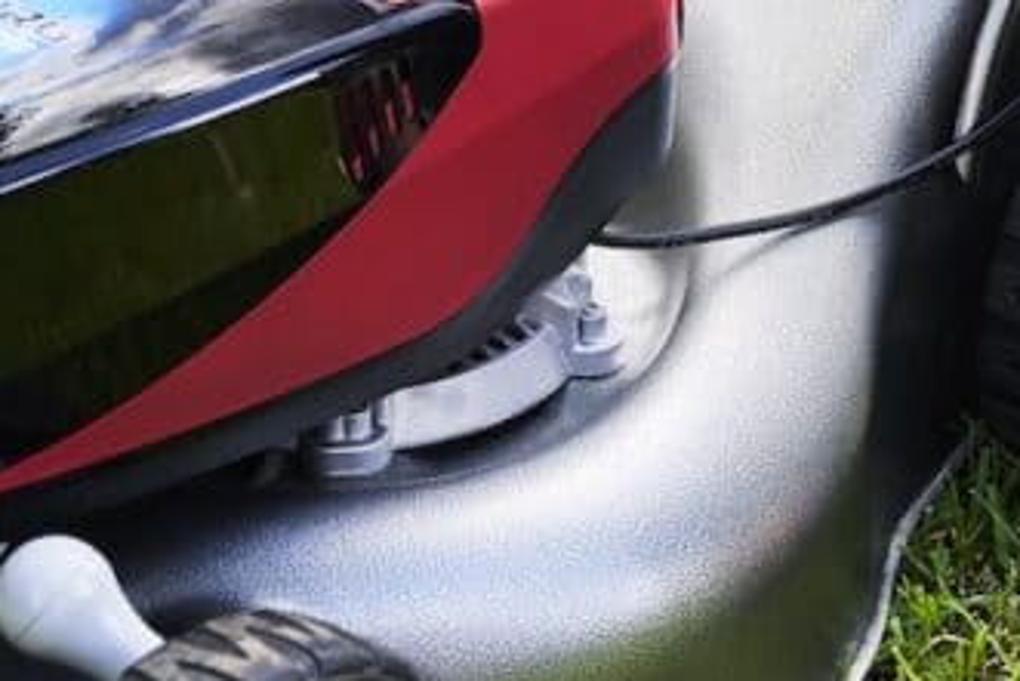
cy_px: 263
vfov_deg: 13.4
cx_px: 832
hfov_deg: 19.8
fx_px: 2891
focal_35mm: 102
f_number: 4.5
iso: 800
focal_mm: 33
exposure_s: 1/125
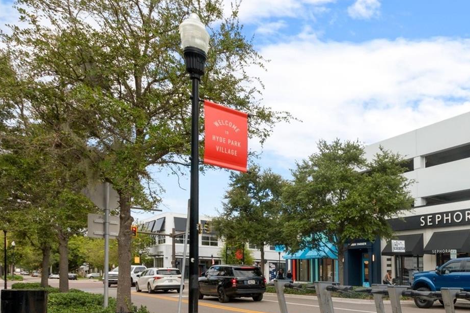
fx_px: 339
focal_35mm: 26
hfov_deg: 61.7
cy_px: 190
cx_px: 396
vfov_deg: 49.2
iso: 400
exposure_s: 1/1000
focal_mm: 10
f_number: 7.1
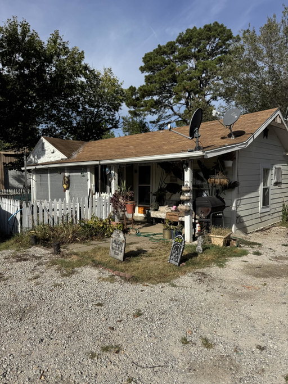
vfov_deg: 71.6
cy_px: 192
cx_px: 144
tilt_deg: -3.1
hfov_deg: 56.8
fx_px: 266
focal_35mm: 24
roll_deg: +0.4
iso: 80
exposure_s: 1/7092
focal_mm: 6.76
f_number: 1.78
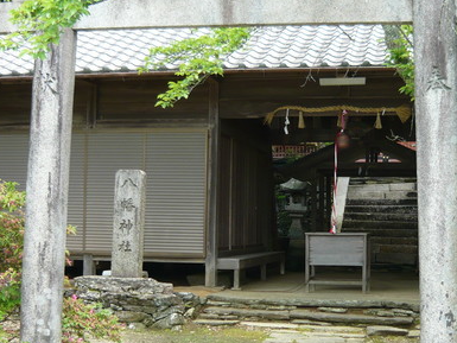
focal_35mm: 60
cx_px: 285
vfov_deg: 24.4
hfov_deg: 32.0
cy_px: 213
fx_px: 792
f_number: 2.8
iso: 100
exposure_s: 1/160
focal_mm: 5.5
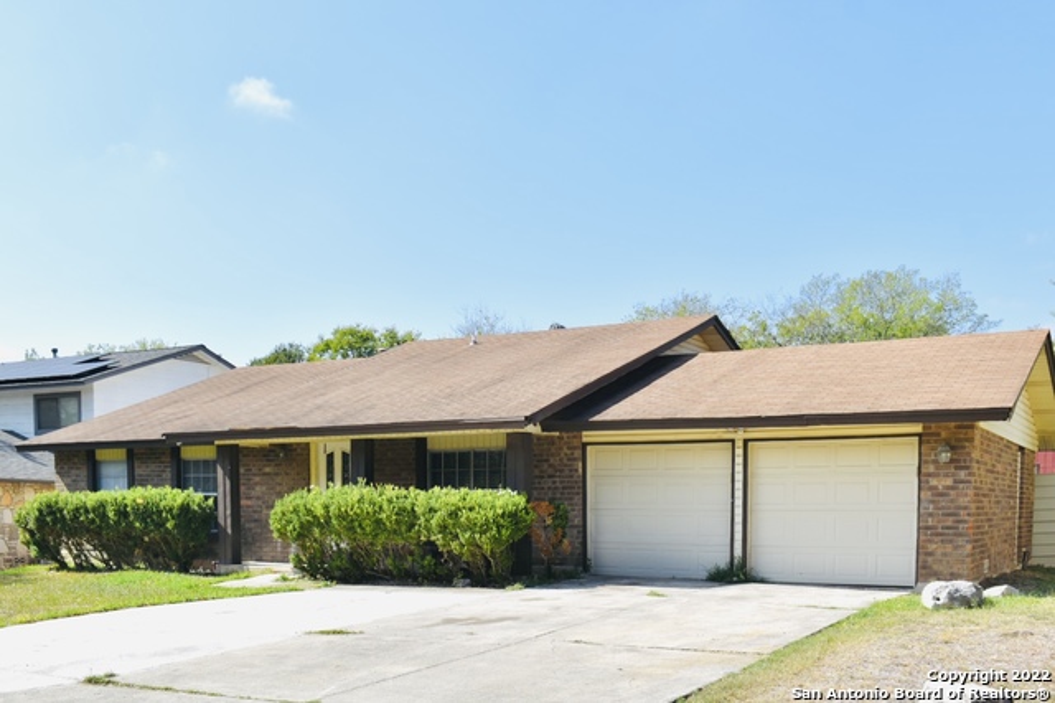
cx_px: 528
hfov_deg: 51.3
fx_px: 1098
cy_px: 352
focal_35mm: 38
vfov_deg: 35.5
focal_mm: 25
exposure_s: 1/250
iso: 100
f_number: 8
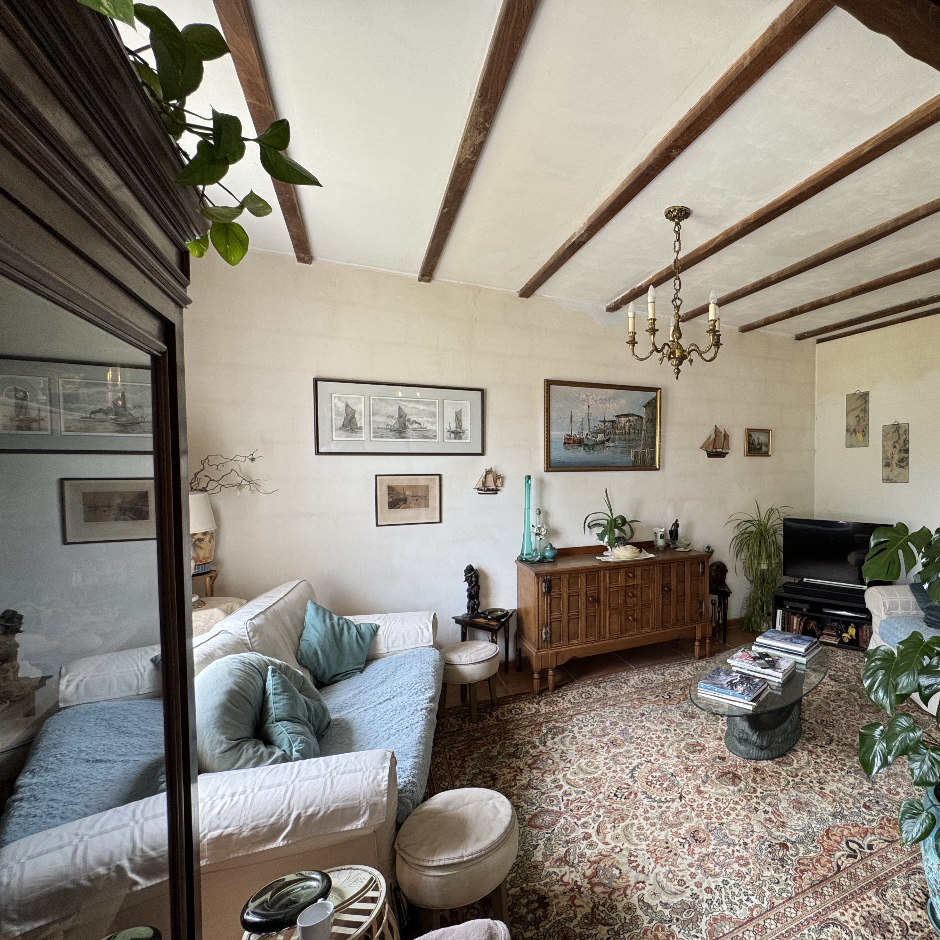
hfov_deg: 80.4
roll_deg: -0.4
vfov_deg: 84.0
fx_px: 522
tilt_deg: -2.2
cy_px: 476
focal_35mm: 17
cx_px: 645
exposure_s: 1/100
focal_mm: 2.22
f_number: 2.2
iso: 100
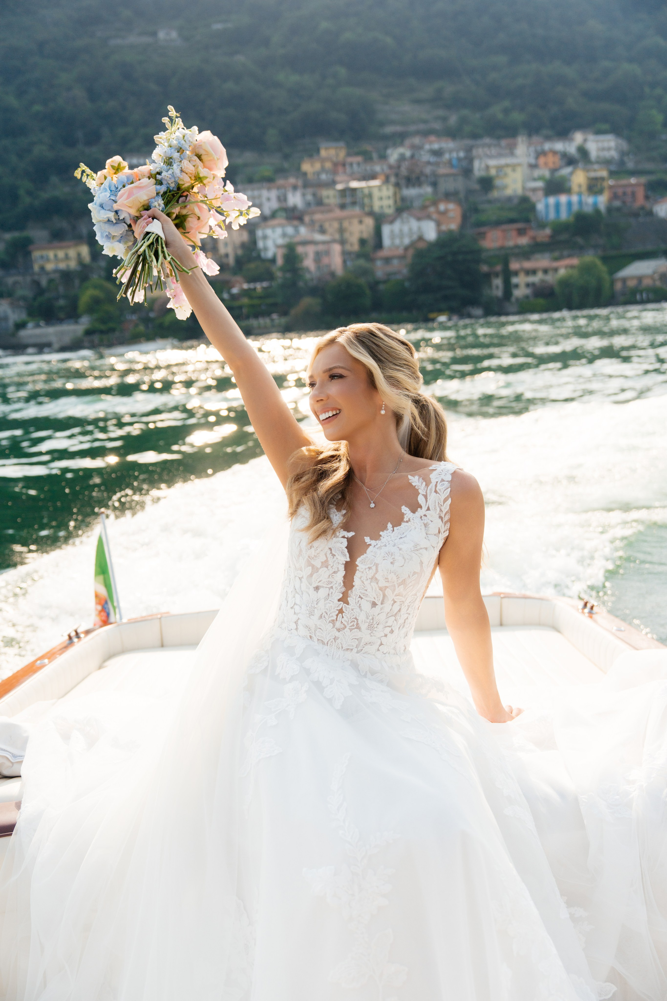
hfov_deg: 40.0
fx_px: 917
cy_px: 500
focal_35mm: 33
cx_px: 334
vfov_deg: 57.2
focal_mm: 33
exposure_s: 1/4000
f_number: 3.2
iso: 250
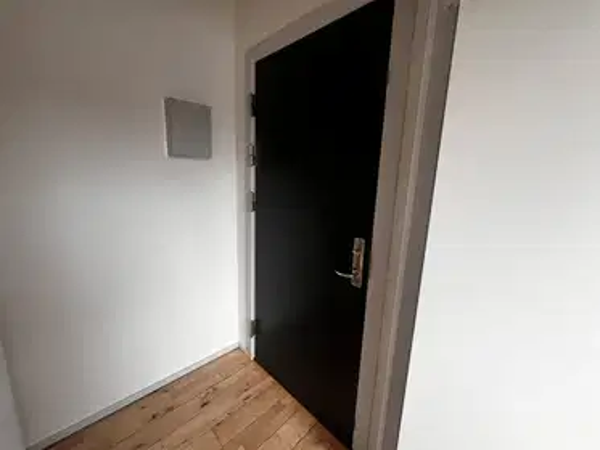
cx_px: 300
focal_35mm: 13
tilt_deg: -10.8
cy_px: 225
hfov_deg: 106.2
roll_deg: -2.2
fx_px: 225
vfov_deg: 89.9
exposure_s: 1/99
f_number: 1.8
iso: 80
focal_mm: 1.57
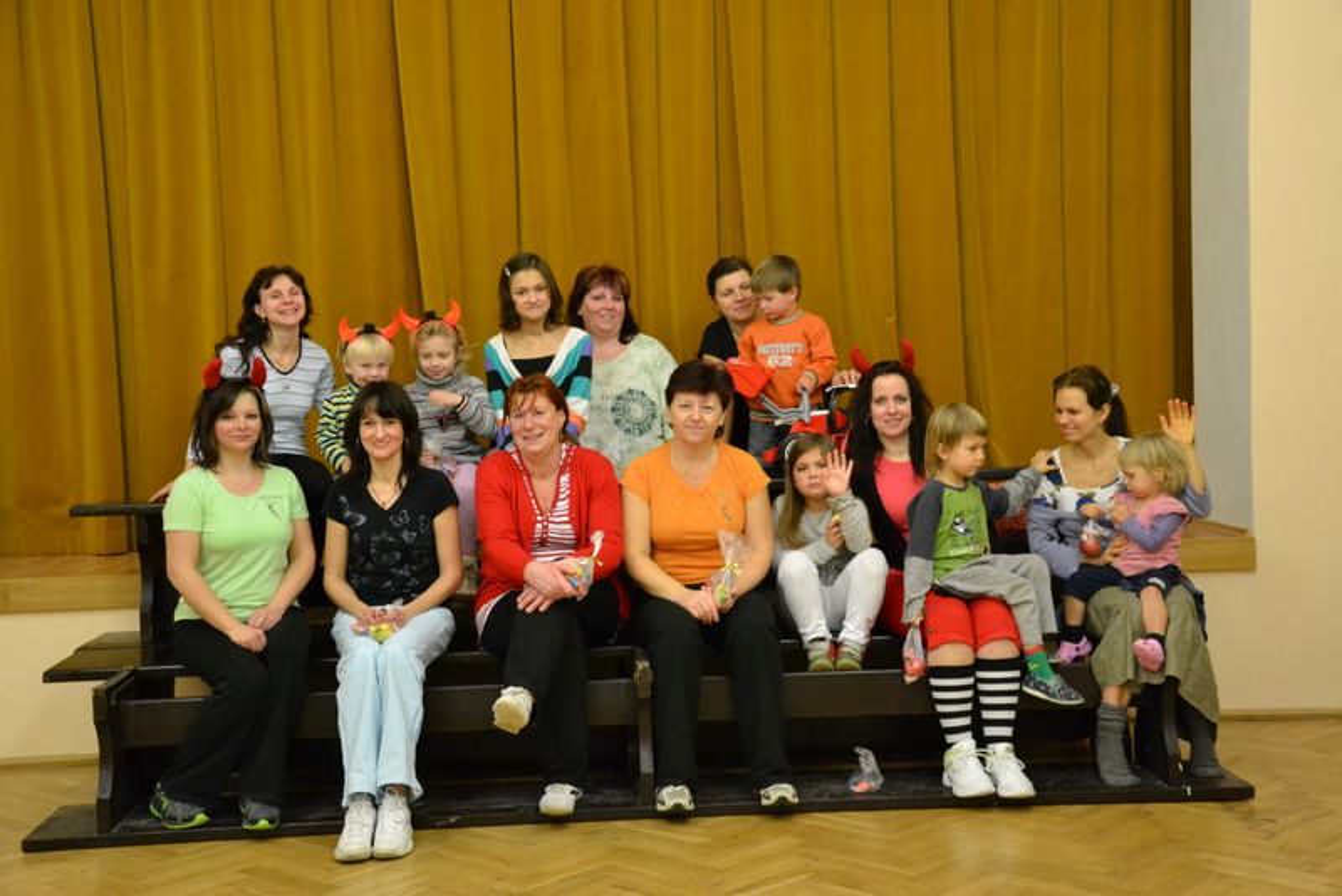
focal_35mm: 48
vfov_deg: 28.1
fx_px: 1790
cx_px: 671
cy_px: 448
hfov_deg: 41.1
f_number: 4.2
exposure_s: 1/60
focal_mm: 32
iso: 3200
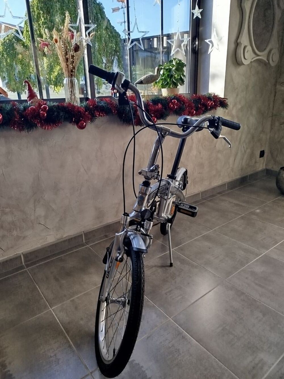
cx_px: 142
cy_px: 190
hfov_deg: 56.8
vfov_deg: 71.6
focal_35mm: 24
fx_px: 262
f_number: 1.7
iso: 50
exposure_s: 1/50
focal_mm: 5.31
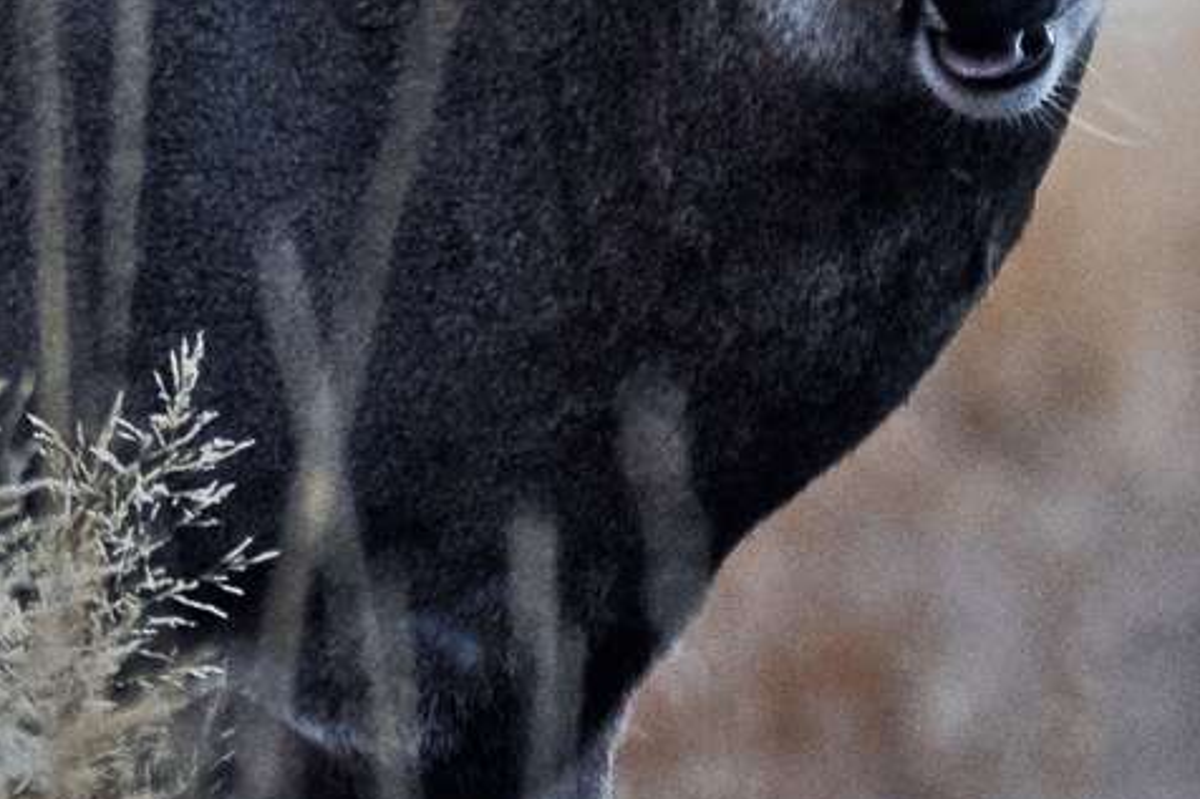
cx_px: 2483
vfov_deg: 0.6
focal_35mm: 2458
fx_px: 81900
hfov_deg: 0.8
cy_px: -275
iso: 800
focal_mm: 260
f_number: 5.6
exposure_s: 1/250
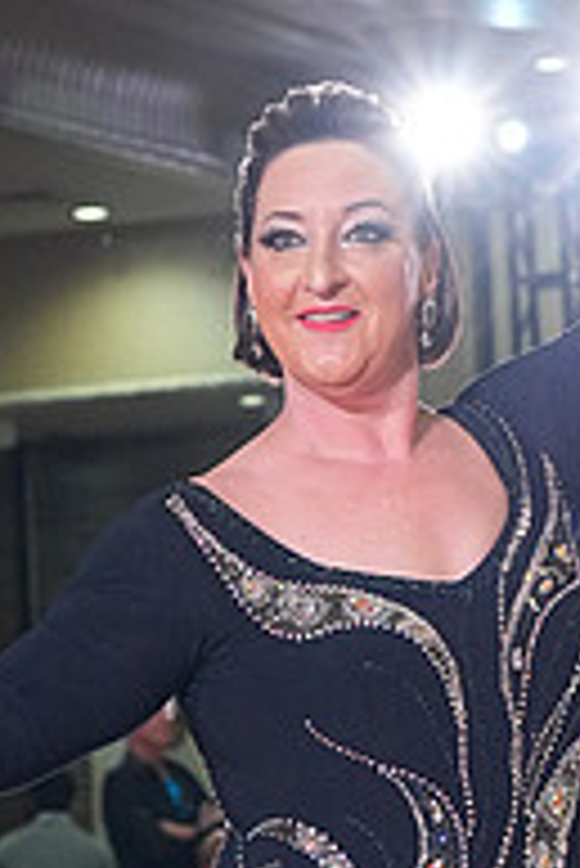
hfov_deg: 6.5
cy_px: 1048
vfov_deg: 9.7
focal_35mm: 210
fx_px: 5066
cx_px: 65
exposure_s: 1/320
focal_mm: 70
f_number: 5.6
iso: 5000
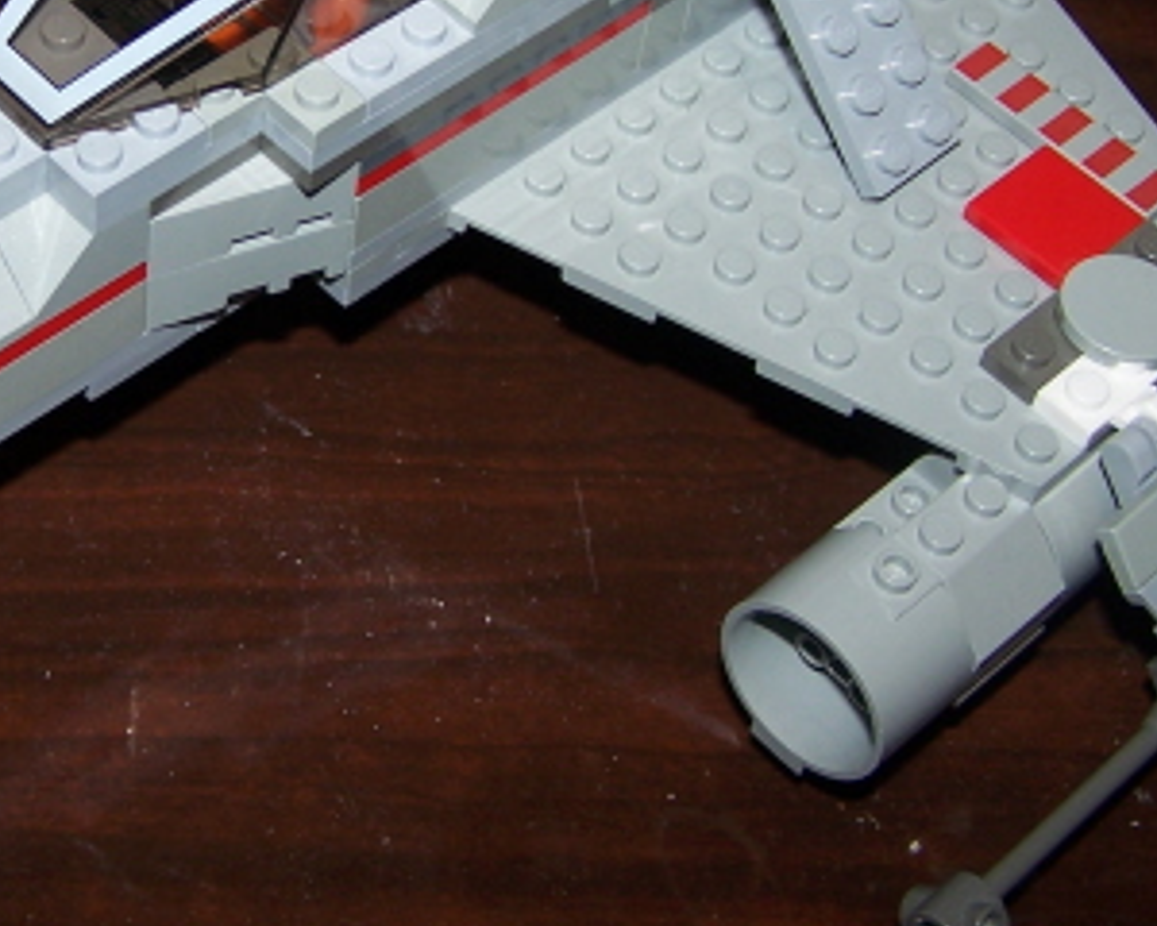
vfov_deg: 19.3
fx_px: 2705
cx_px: 247
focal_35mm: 79
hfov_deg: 23.8
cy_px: 243
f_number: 2.8
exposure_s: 1/60
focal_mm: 6.3
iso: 80
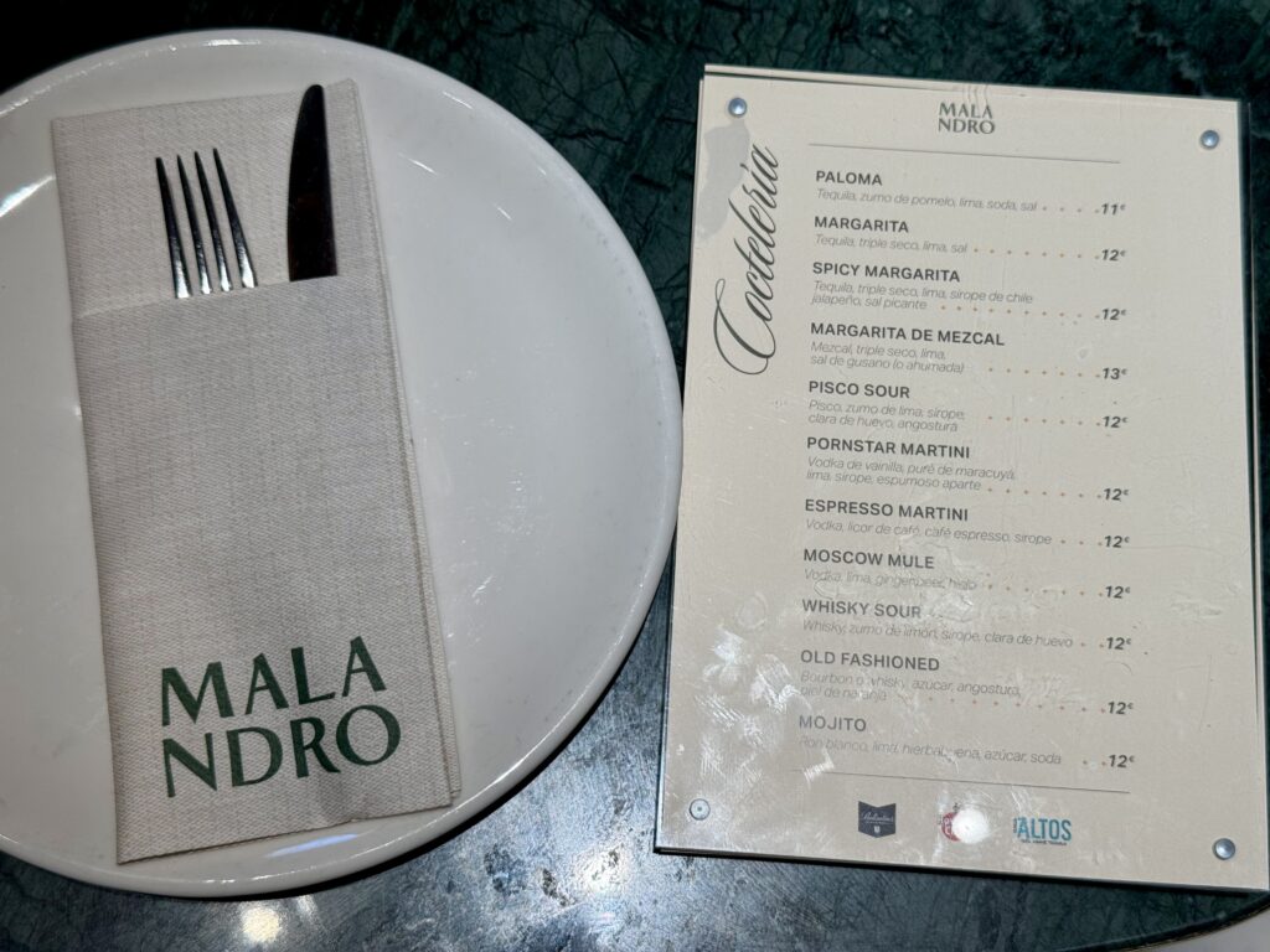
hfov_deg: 39.7
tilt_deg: -75.1
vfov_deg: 30.3
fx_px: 1761
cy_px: 476
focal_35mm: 48
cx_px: 635
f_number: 1.78
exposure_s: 1/281
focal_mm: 6.76
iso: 64
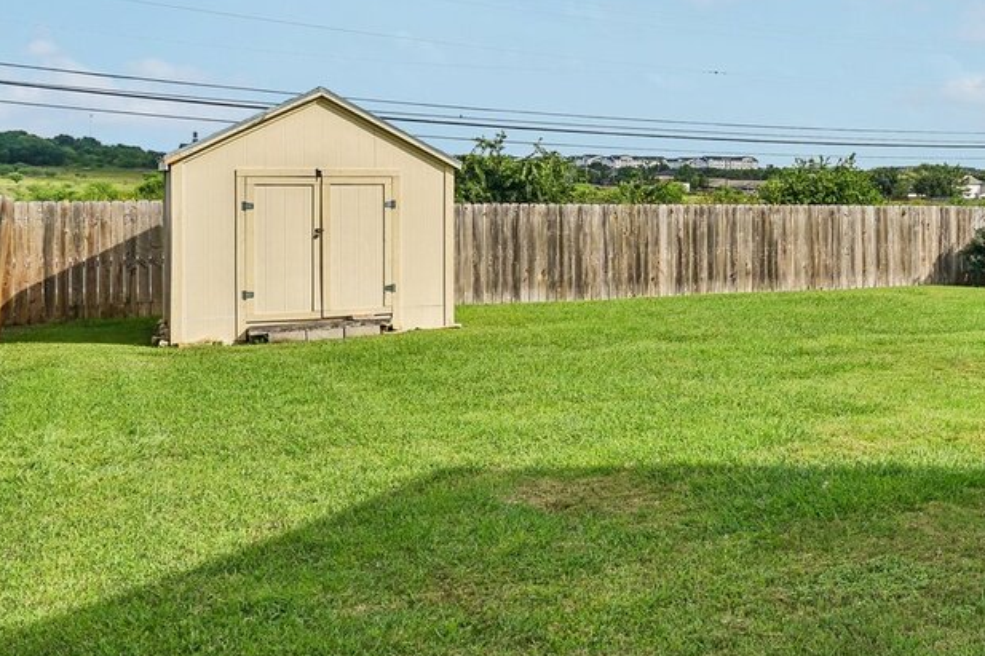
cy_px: 209
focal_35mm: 42
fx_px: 1149
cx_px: 1087
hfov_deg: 38.3
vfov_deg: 31.6
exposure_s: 1/400
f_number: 8
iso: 200
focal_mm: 16
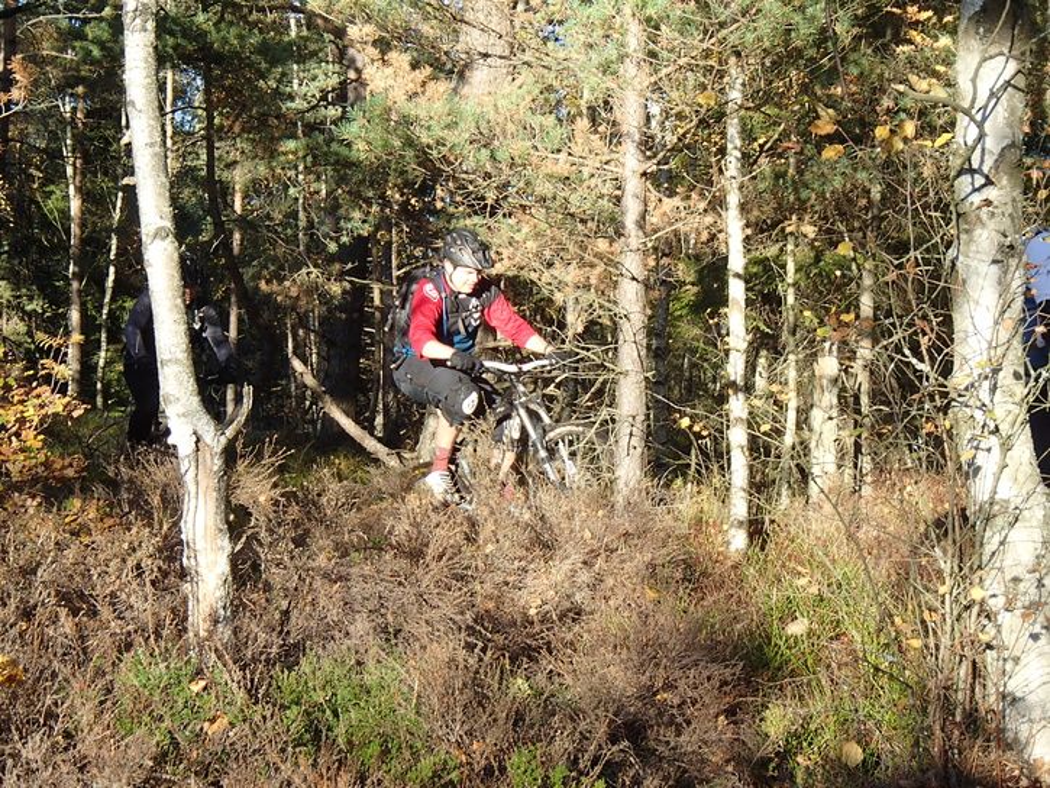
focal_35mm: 60
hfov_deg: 32.2
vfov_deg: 24.4
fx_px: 1820
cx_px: 525
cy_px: 394
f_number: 5.3
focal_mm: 10.73
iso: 250
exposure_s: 1/250
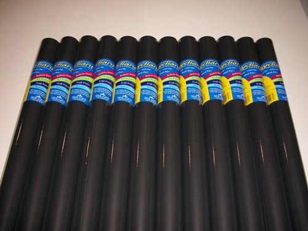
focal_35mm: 35
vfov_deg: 40.7
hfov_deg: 52.6
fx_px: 311
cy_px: 116
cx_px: 154
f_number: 3.1
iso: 200
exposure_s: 1/125
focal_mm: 6.3
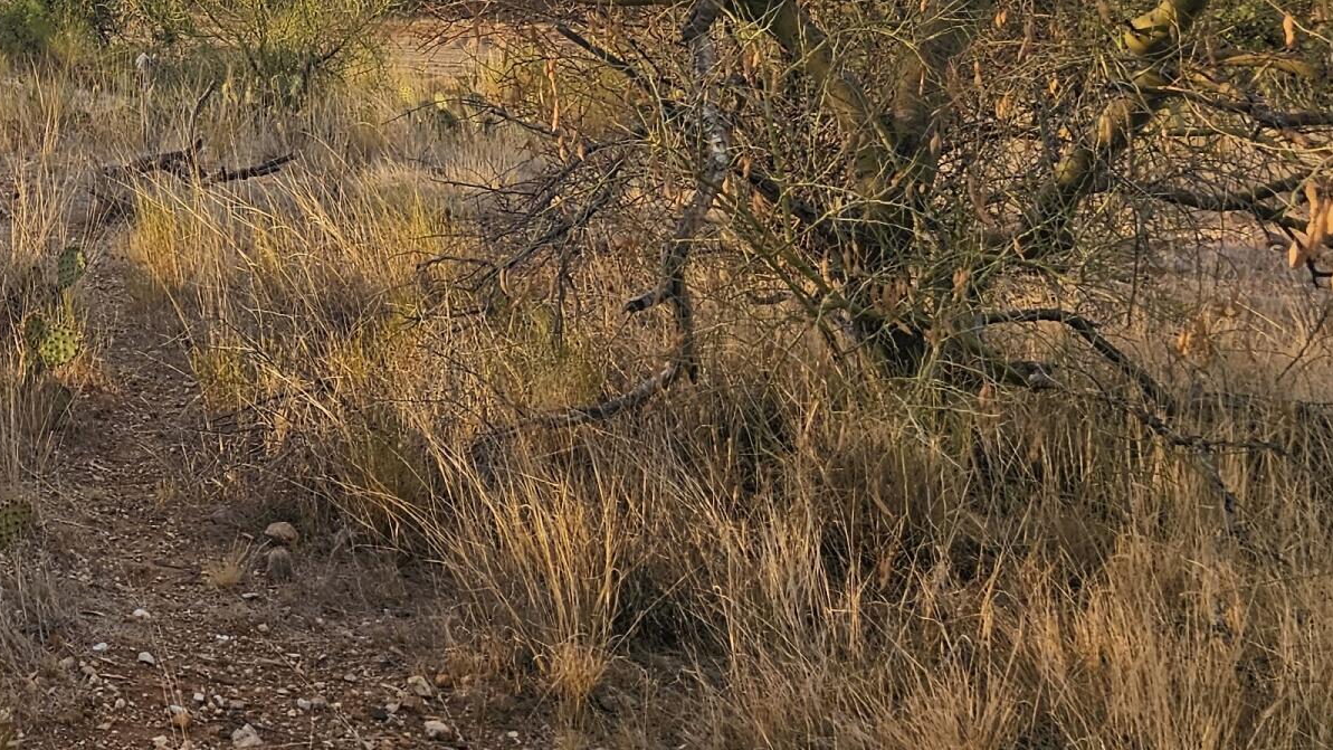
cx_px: -340
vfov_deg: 17.3
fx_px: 2227
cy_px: -353
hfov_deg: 28.2
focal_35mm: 63
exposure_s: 1/180
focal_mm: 6.3
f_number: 1.7
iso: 20
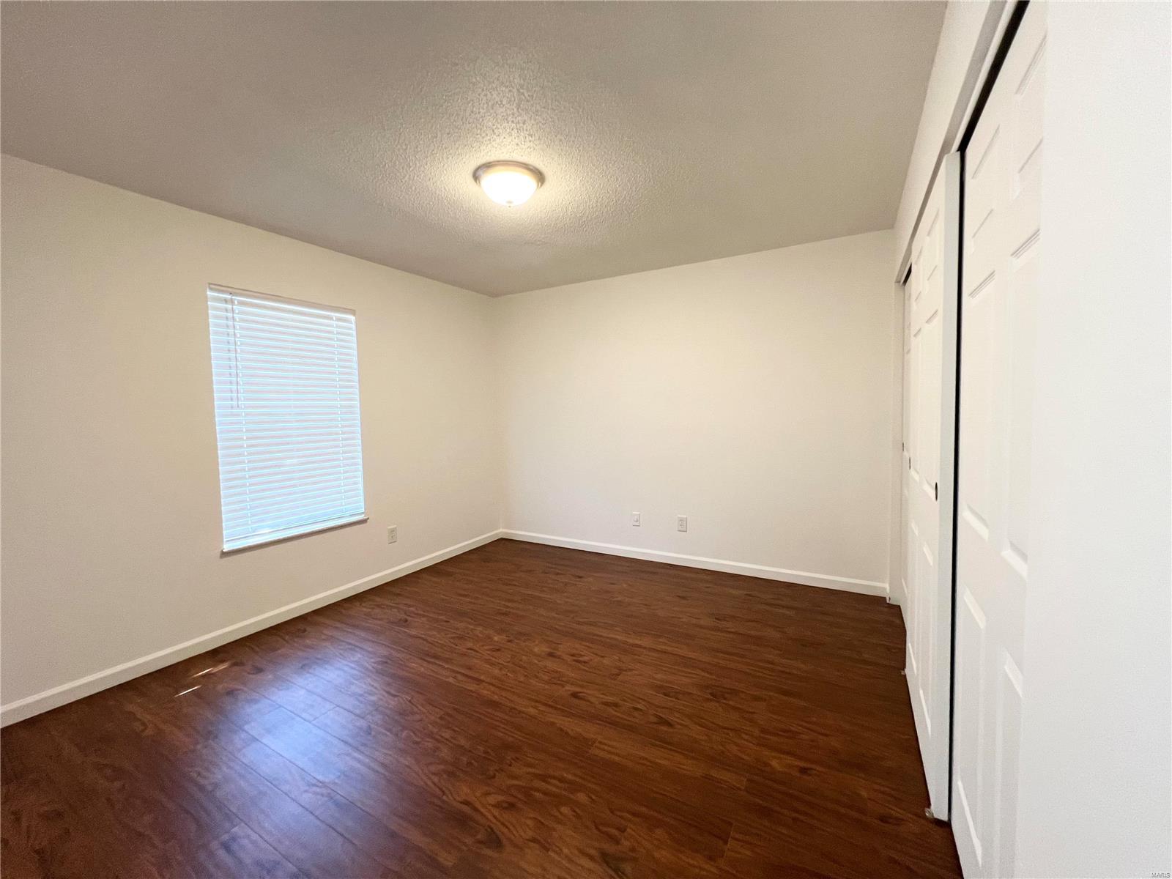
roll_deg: +1.5
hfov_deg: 106.2
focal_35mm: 13
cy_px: 440
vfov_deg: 89.9
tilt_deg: -4.3
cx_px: 586
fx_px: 440
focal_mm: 1.57
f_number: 1.8
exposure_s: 1/120
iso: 250
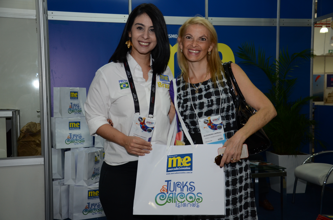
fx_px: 471
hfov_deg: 39.0
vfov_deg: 26.4
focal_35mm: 51
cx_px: 166
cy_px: 110
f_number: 4.5
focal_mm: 34
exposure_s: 1/125
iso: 500
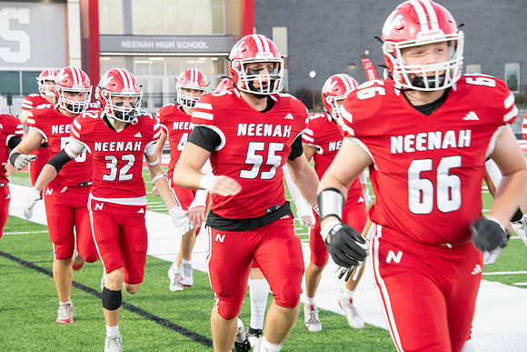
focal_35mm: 125
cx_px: 264
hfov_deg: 16.4
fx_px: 1830
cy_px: 176
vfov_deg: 11.0
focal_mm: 125
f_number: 9
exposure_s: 1/160
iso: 8000
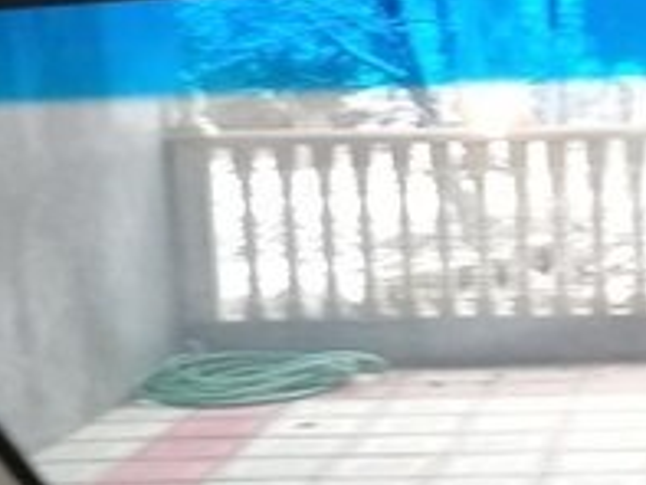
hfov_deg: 18.4
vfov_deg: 13.2
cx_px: 653
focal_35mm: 104
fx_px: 1942
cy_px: 795
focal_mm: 3.3
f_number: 2.2
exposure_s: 1/33
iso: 100
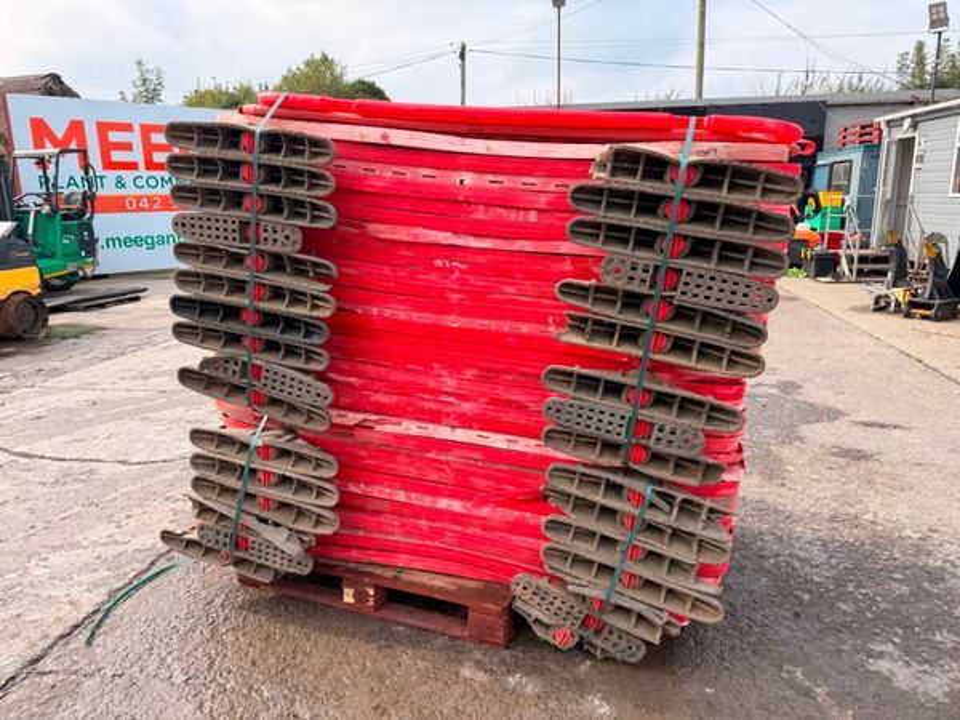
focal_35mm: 24
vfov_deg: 56.8
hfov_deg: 71.6
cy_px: 360
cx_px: 480
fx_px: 666
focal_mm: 6.76
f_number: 1.78
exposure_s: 1/1727
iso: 100
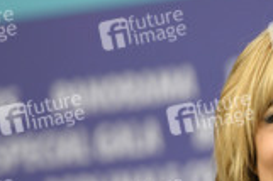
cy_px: 242
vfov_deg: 2.4
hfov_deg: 3.7
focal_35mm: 560
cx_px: 335
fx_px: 4242
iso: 1000
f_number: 3.2
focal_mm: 200
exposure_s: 1/200
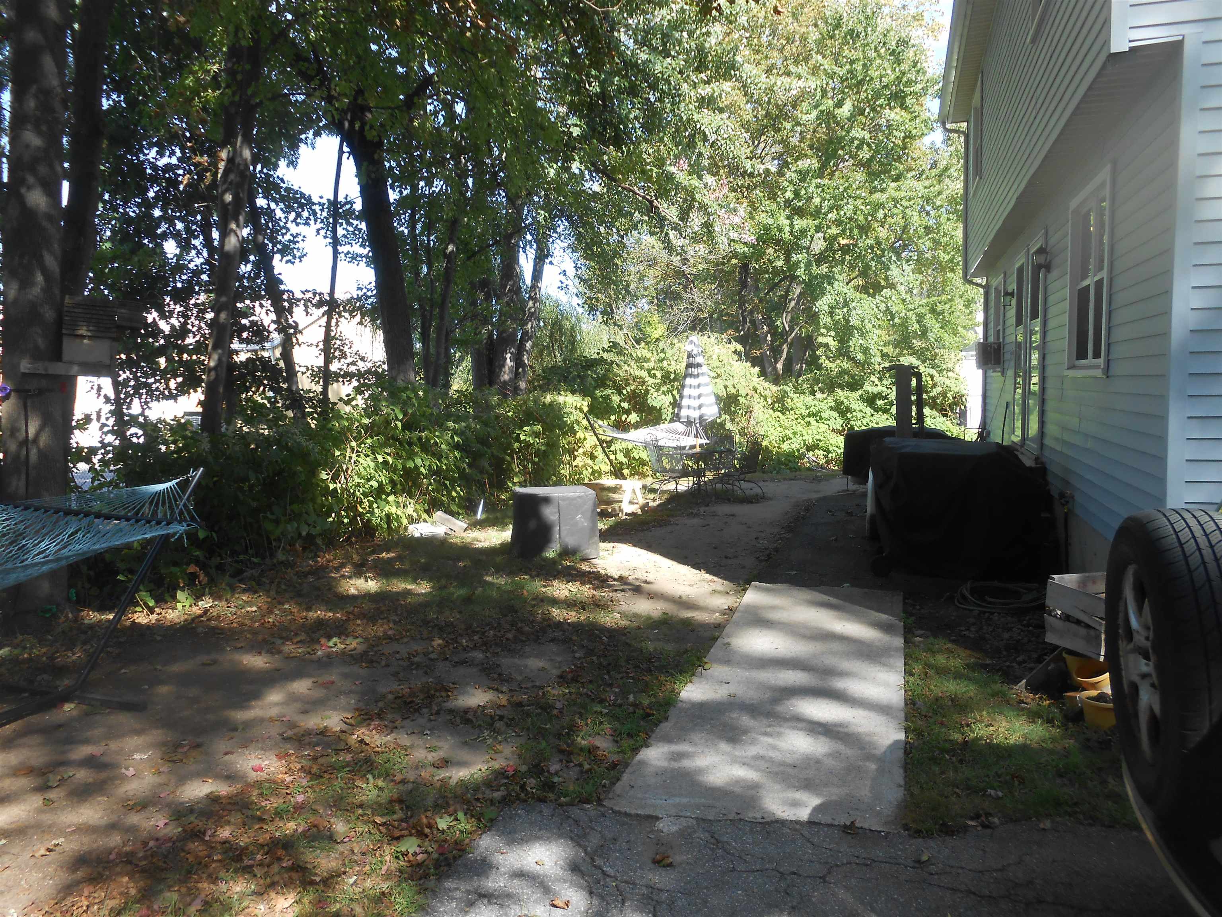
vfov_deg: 53.1
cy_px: 458
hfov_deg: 67.3
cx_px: 611
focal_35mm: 26
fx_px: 918
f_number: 3.5
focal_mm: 4.6
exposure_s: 1/160
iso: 80
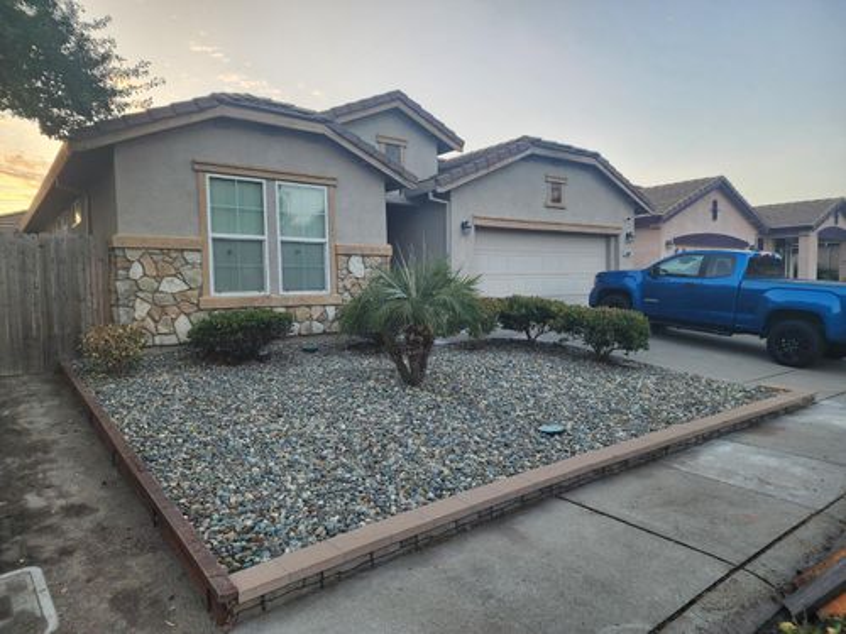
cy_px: 317
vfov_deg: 58.9
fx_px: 562
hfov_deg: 73.9
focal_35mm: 23
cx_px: 423
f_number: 1.8
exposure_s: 1/180
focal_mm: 6.4
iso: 64
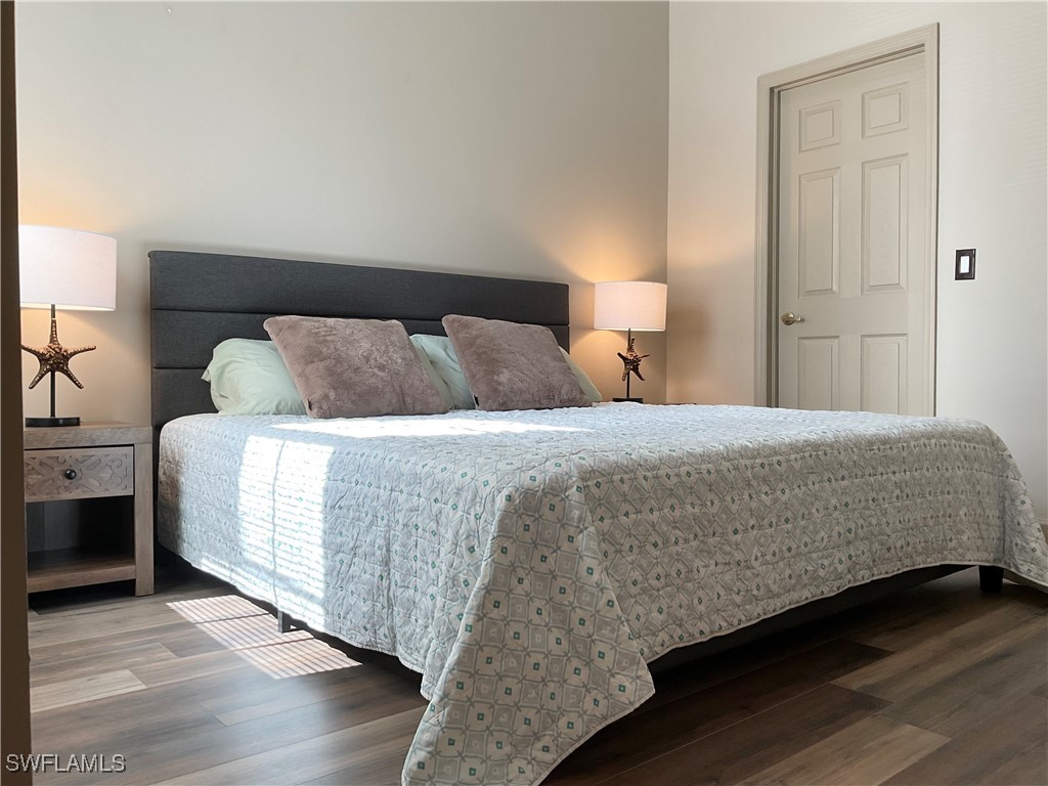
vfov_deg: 48.2
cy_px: 393
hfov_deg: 61.7
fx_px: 878
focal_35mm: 29
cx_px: 524
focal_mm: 3
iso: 50
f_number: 1.8
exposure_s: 1/120
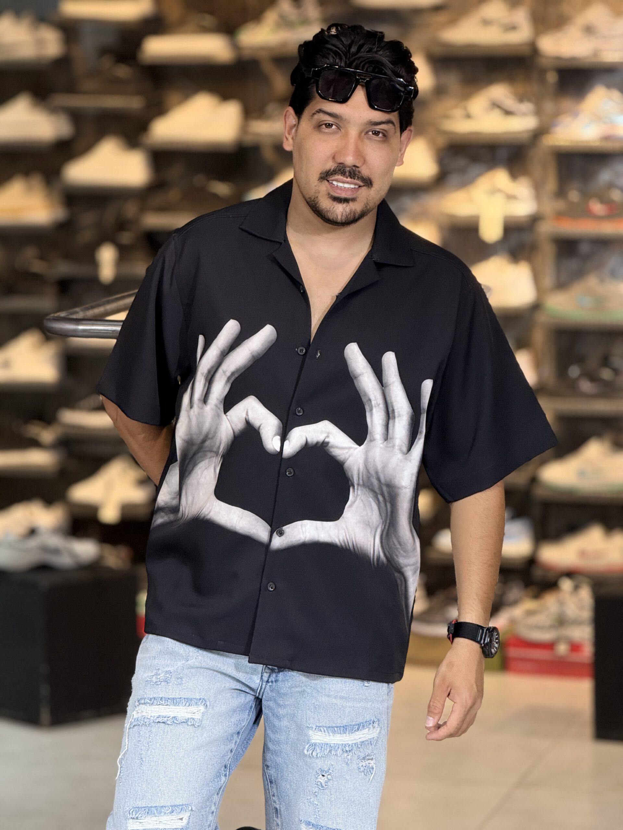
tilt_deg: -5.8
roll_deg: -0.5
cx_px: 312
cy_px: 415
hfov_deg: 12.3
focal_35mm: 120
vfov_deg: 16.4
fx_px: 2880
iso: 200
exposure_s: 1/100
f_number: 2.8
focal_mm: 15.66
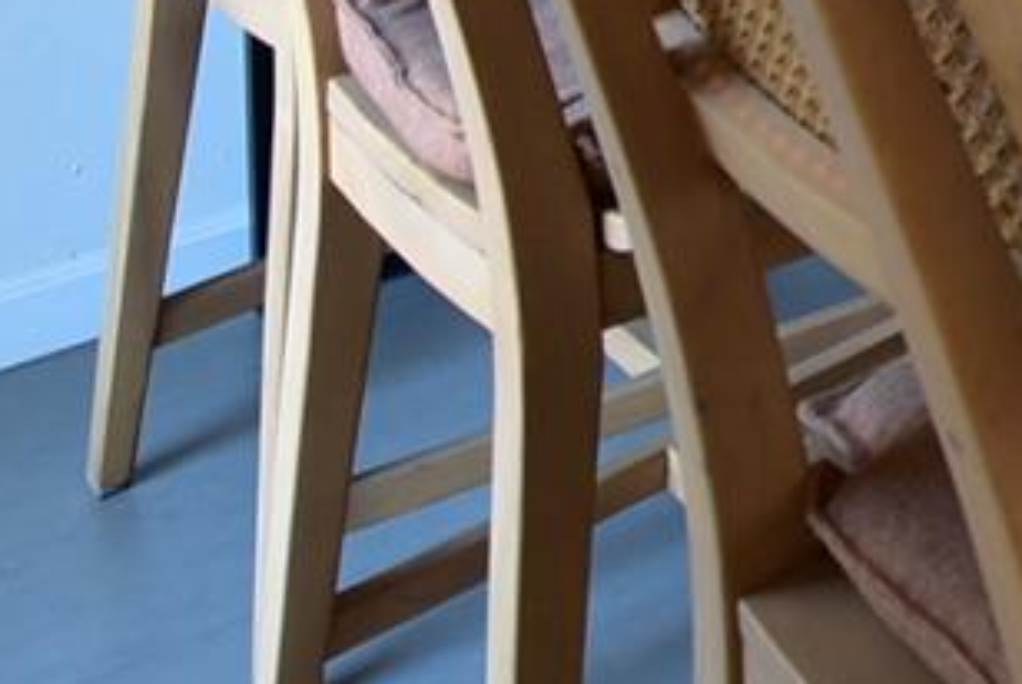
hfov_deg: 20.7
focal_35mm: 78
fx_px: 2216
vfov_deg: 13.3
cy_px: -923
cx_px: 1669
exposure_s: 1/5
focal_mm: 10
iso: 100
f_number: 4.5
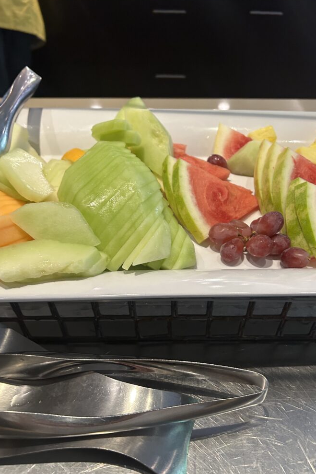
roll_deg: -1.7
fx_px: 369
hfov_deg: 46.3
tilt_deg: -41.3
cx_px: 181
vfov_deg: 65.5
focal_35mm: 28
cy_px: 231
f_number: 1.5
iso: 320
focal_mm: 5.7
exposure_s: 1/60
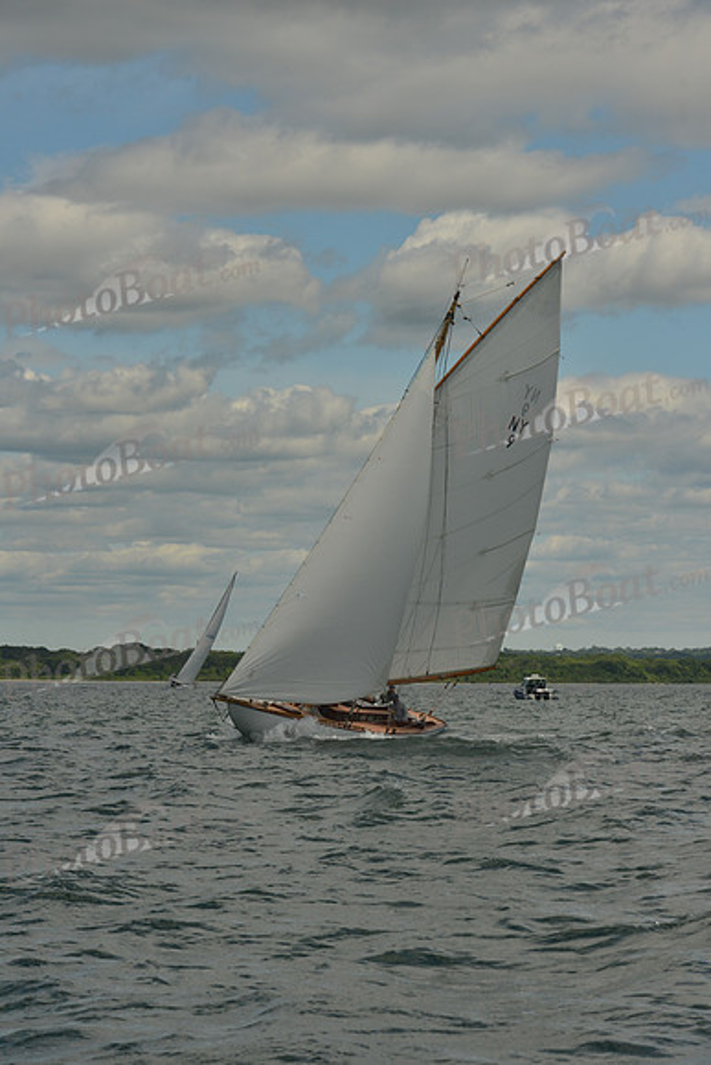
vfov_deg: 18.6
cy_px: 532
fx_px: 3257
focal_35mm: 110
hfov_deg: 12.5
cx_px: 356
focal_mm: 110
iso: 400
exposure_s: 1/800
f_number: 9
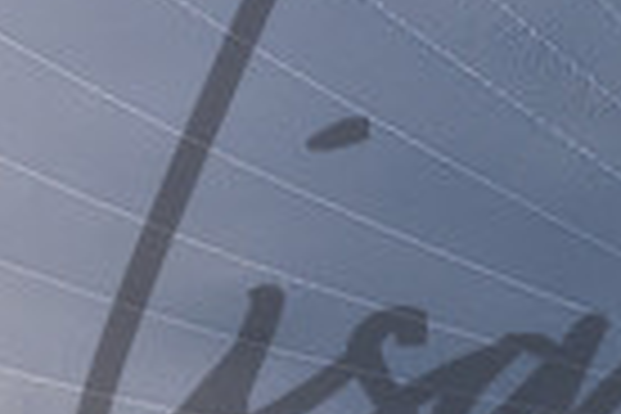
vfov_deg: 0.8
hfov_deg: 1.2
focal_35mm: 1681
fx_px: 28995
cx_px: 1076
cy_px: 304
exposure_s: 1/1600
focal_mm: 400
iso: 400
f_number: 9
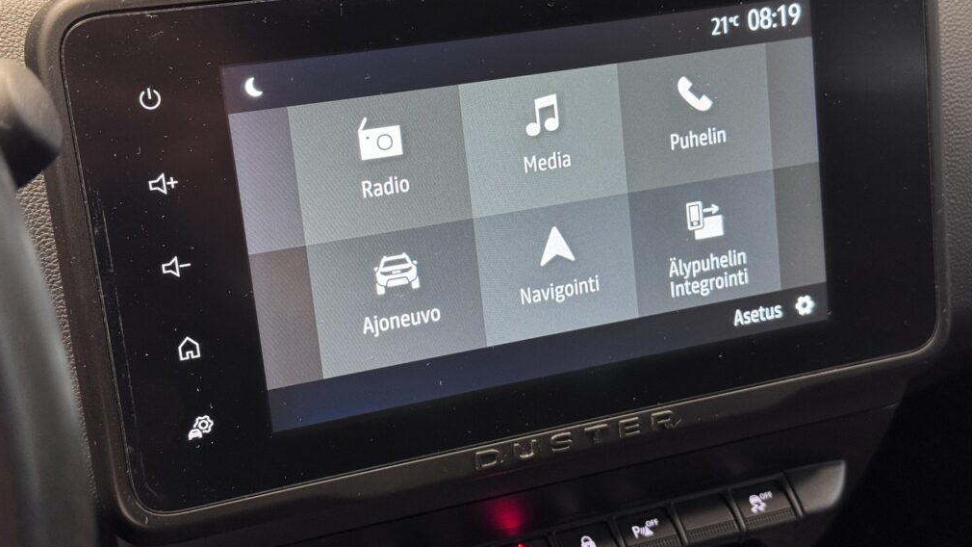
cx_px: 487
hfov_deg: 39.2
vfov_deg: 22.6
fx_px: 1366
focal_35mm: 53
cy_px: 253
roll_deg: -2.2
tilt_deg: -29.8
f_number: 1.78
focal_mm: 6.76
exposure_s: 1/33
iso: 400
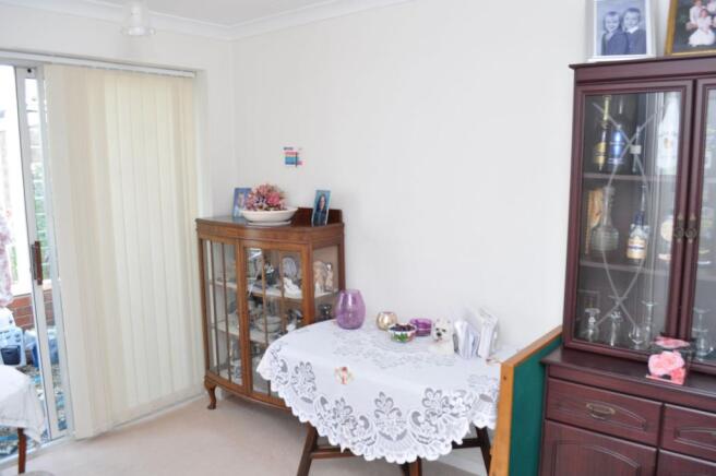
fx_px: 536
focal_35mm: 27
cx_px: 358
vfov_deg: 47.8
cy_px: 238
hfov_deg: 67.4
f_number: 5
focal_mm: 18
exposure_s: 1/100
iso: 400
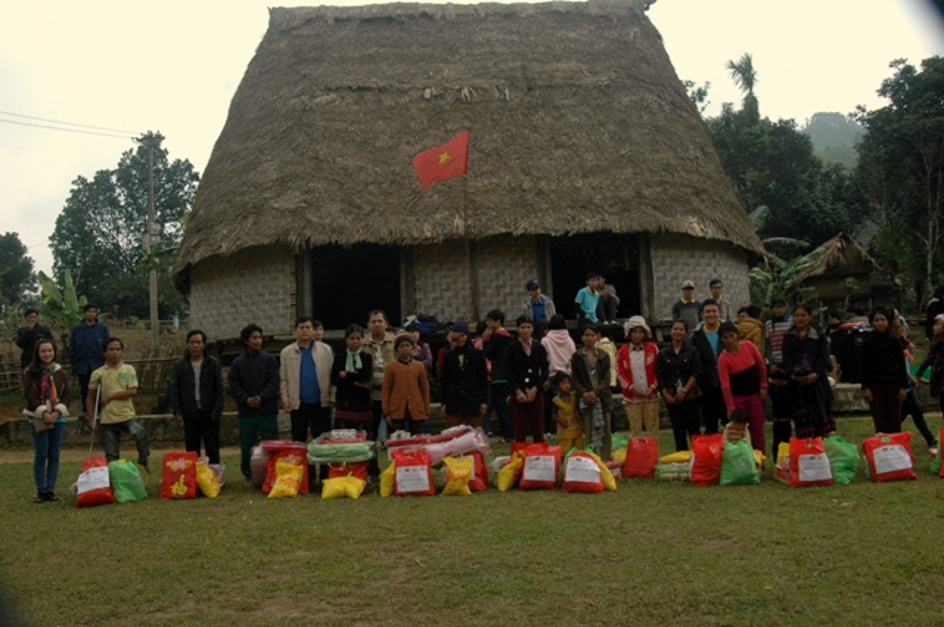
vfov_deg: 36.8
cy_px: 314
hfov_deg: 53.2
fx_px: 943
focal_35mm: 36
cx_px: 472
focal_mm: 24
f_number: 8
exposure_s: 1/250
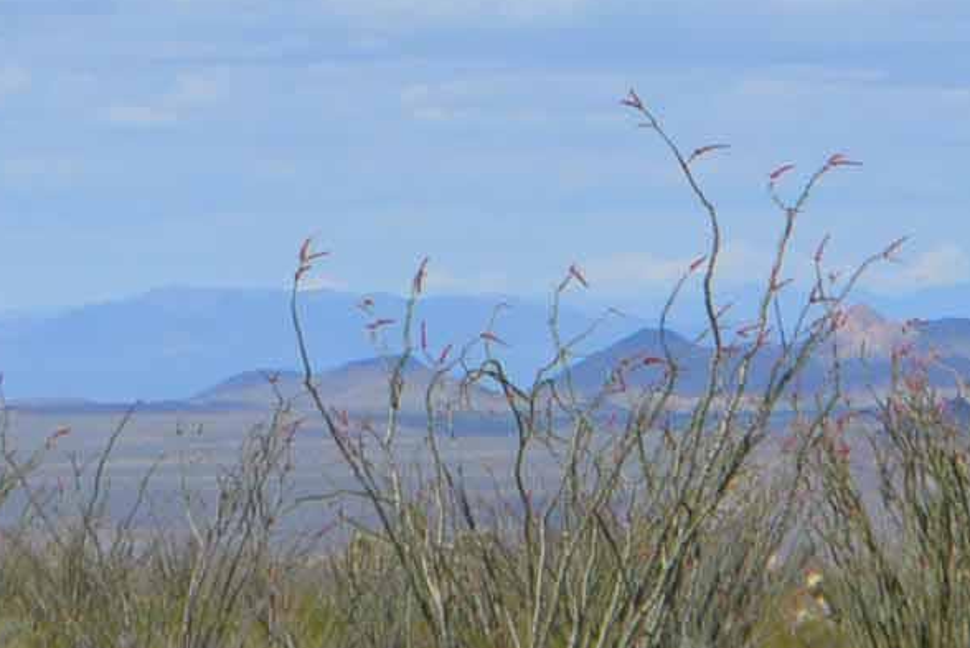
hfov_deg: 4.9
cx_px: 652
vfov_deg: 3.3
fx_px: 11312
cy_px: 54
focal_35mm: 420
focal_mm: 55
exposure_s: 1/2000
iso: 400
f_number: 7.1
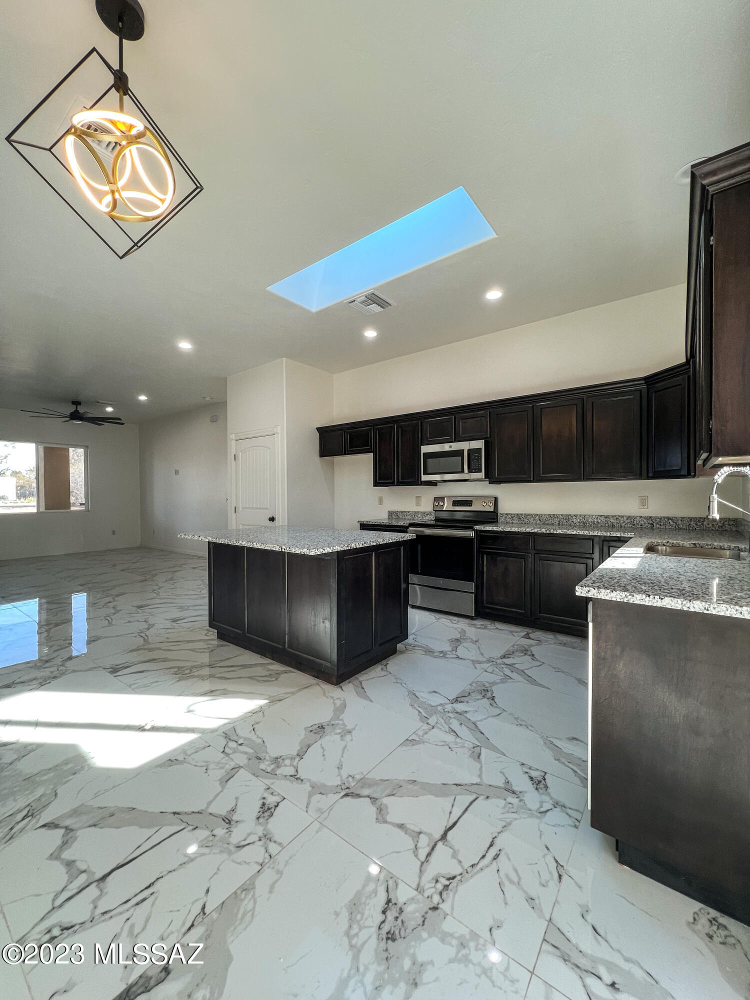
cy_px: 500
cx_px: 375
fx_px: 376
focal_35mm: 13
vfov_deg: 106.2
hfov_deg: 89.9
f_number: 1.8
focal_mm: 1.57
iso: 80
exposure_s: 1/120
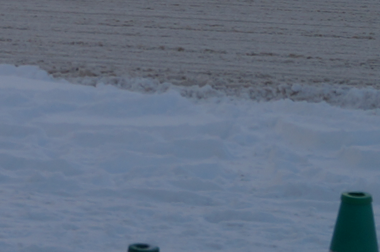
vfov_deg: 6.3
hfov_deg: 9.5
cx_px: -272
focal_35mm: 208
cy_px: -314
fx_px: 2193
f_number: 9
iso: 100
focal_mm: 30
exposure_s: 1/250
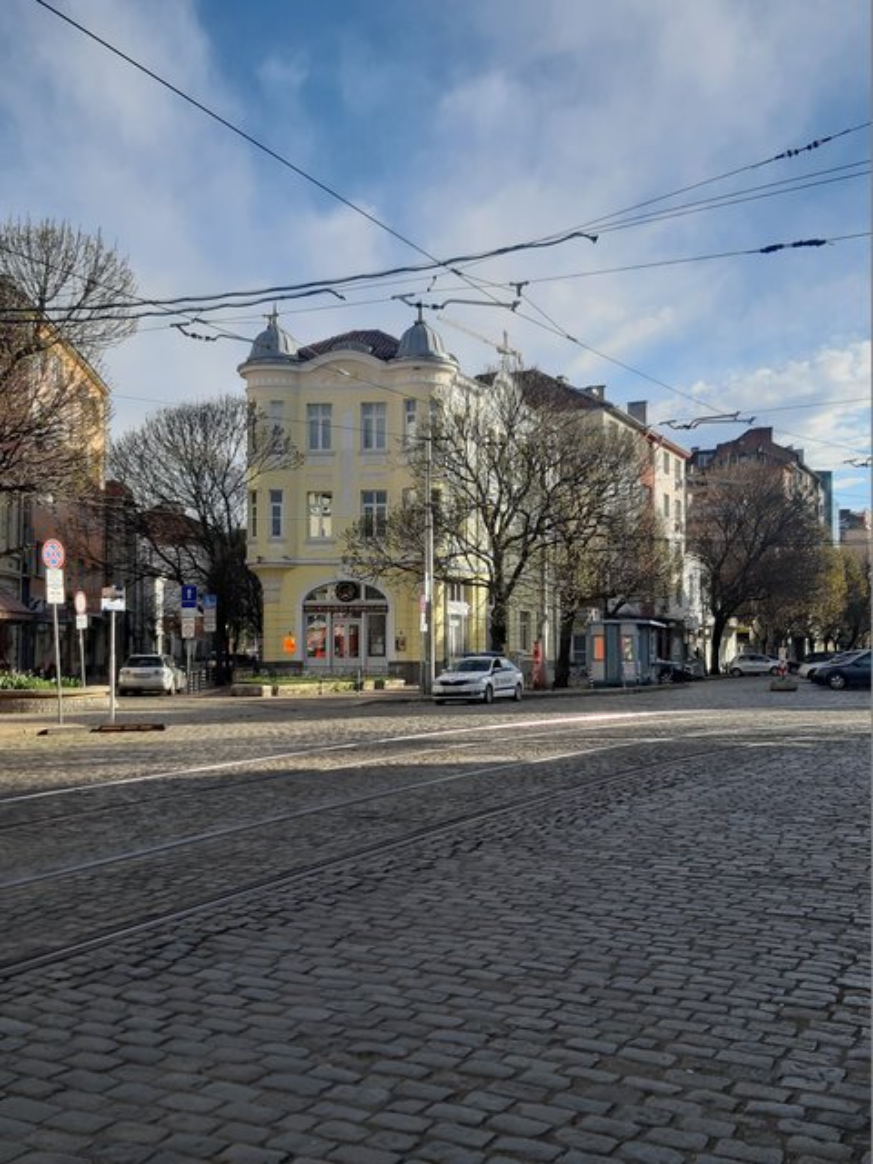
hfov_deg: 51.4
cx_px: 436
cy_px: 582
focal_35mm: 27
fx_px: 908
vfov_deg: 65.3
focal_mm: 3.93
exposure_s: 1/767
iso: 40
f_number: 1.7
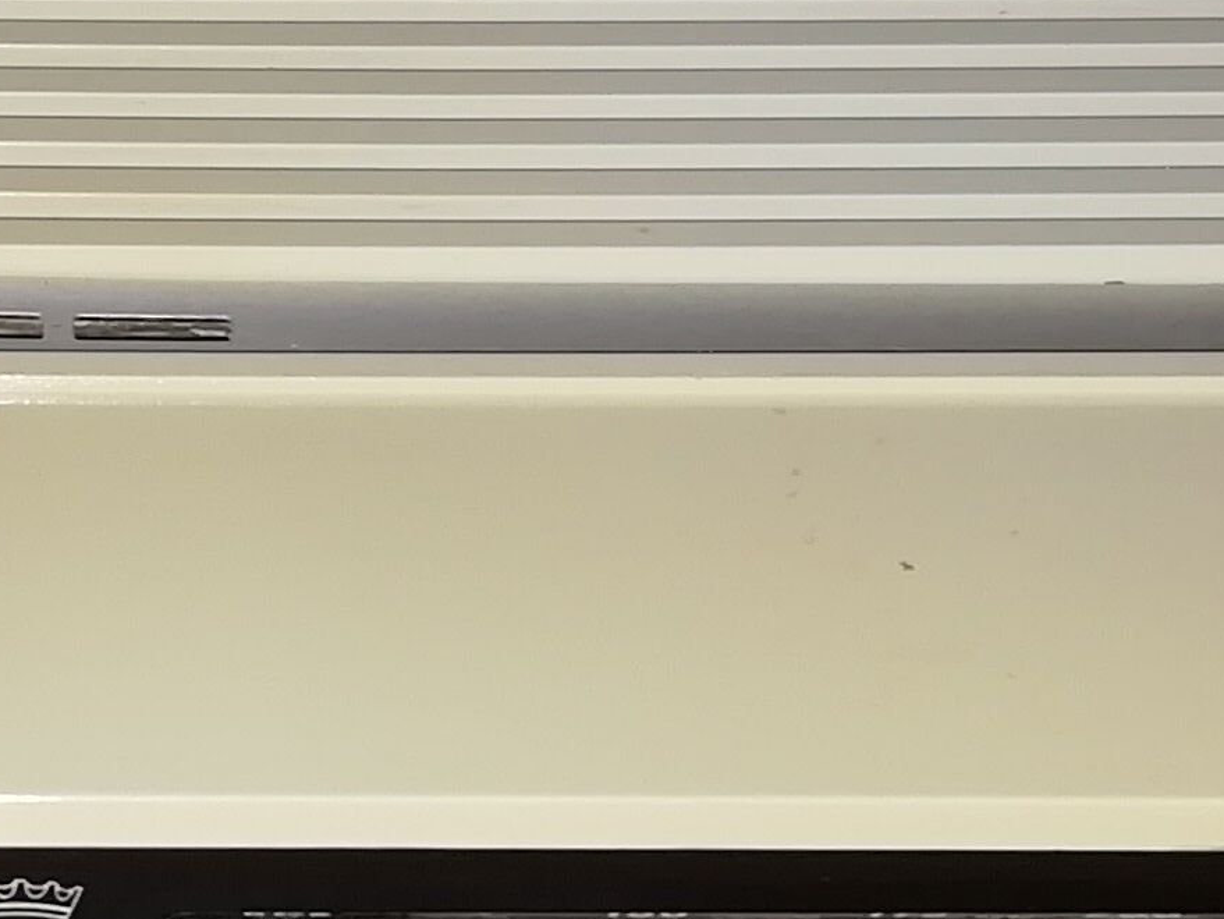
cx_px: -17
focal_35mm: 123
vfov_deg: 11.9
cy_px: 918
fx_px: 4351
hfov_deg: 15.7
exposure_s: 1/50
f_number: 2.2
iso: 64
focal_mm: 3.21
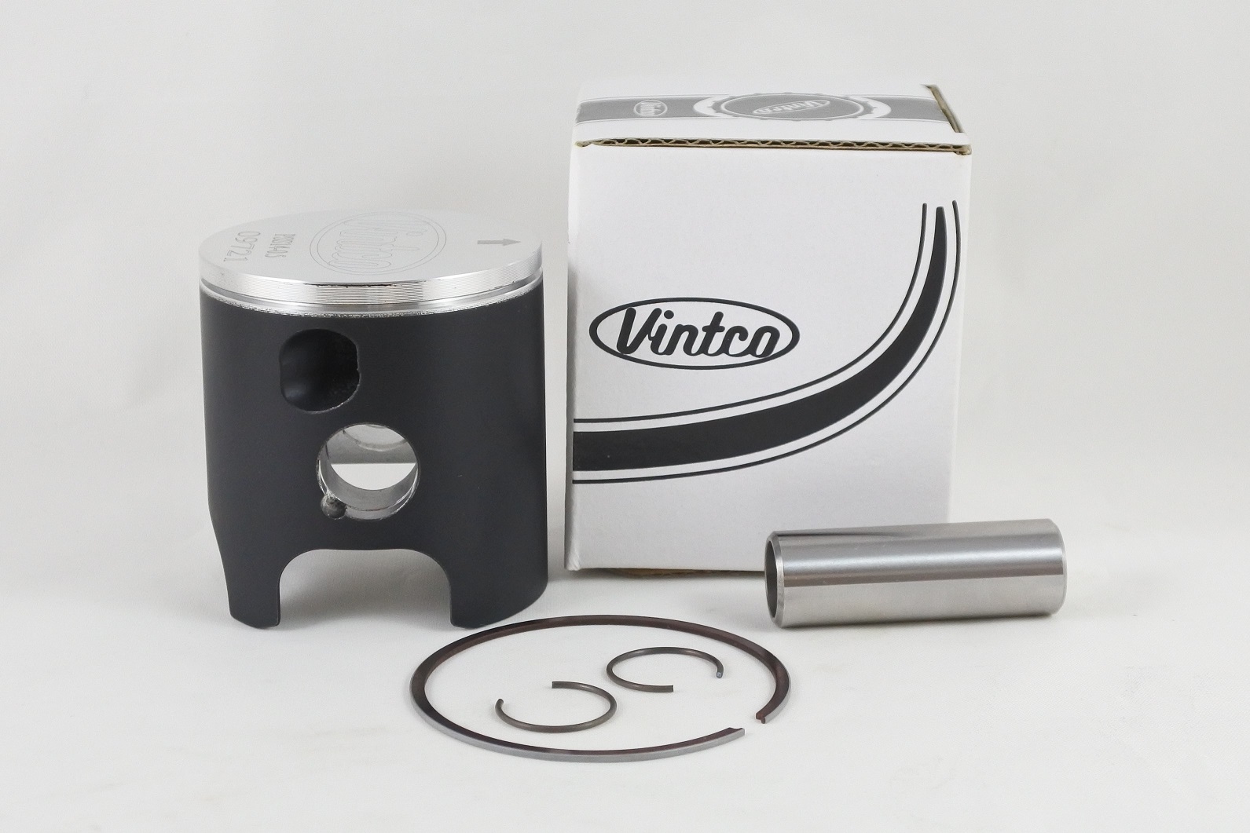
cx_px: 625
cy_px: 416
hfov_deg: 43.6
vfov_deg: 29.9
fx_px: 1563
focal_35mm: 45
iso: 560
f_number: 4.5
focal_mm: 16.8
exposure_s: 1/125
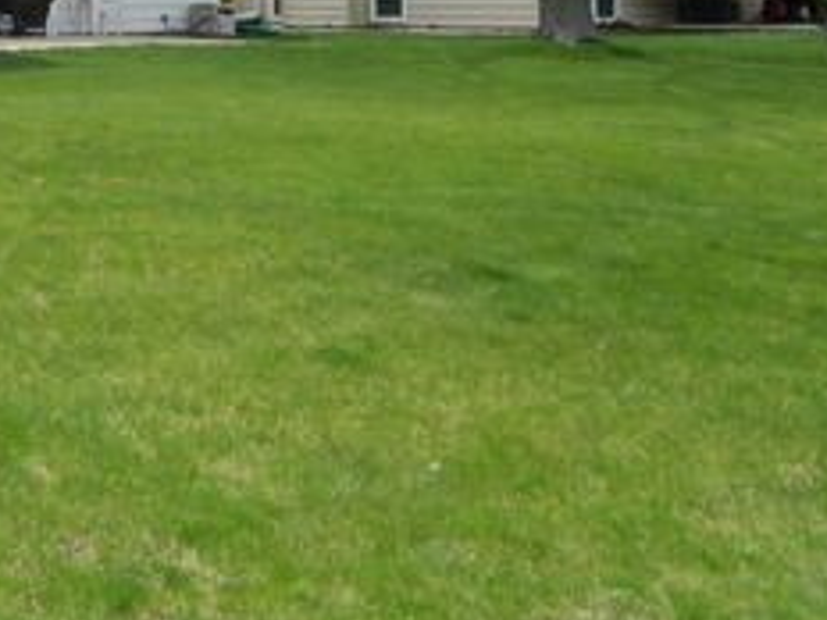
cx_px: -11
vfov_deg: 20.4
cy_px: -50
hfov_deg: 26.6
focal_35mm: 69
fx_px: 1648
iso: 110
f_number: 3.1
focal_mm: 4.5
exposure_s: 1/1000
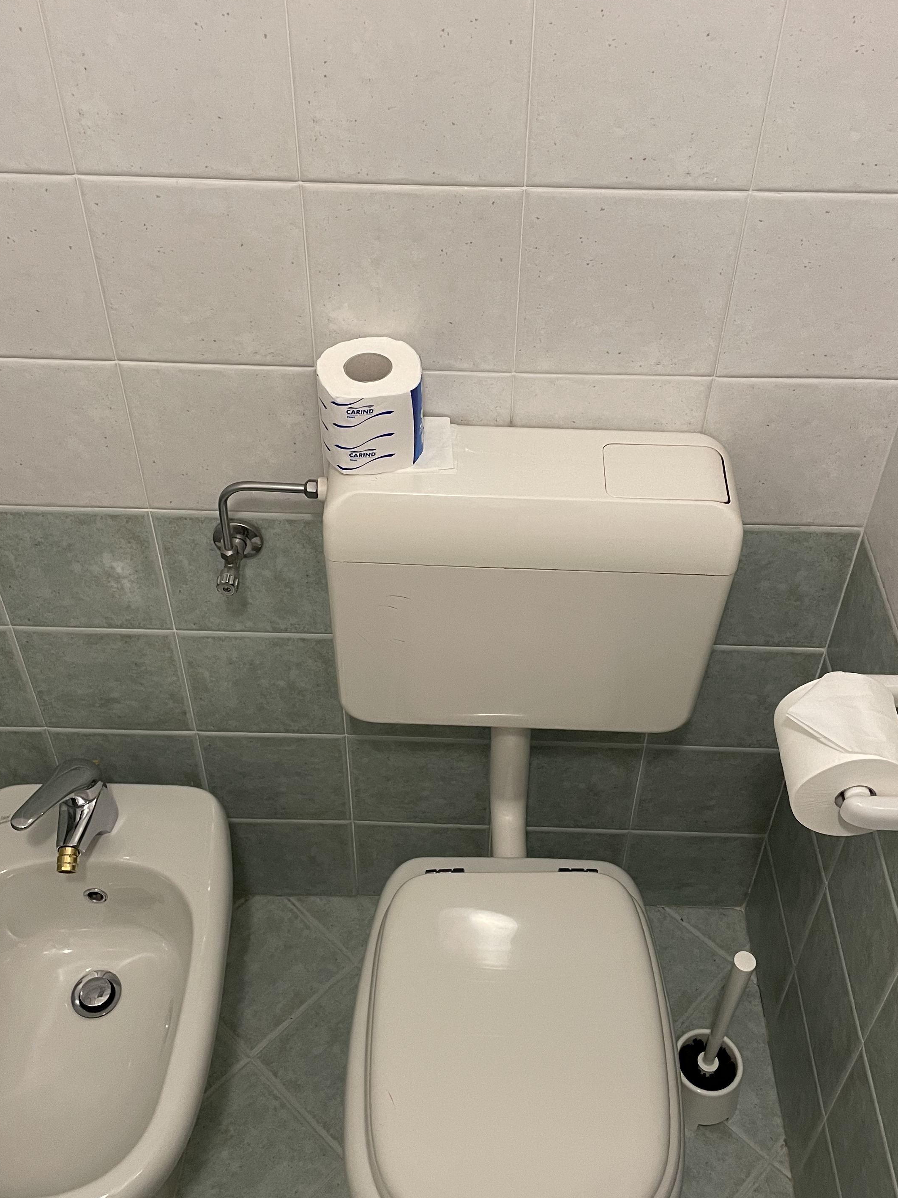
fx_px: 1280
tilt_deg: -46.4
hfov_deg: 38.7
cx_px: 458
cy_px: 596
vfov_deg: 50.1
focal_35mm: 37
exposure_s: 1/50
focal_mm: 4.2
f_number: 1.6
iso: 200
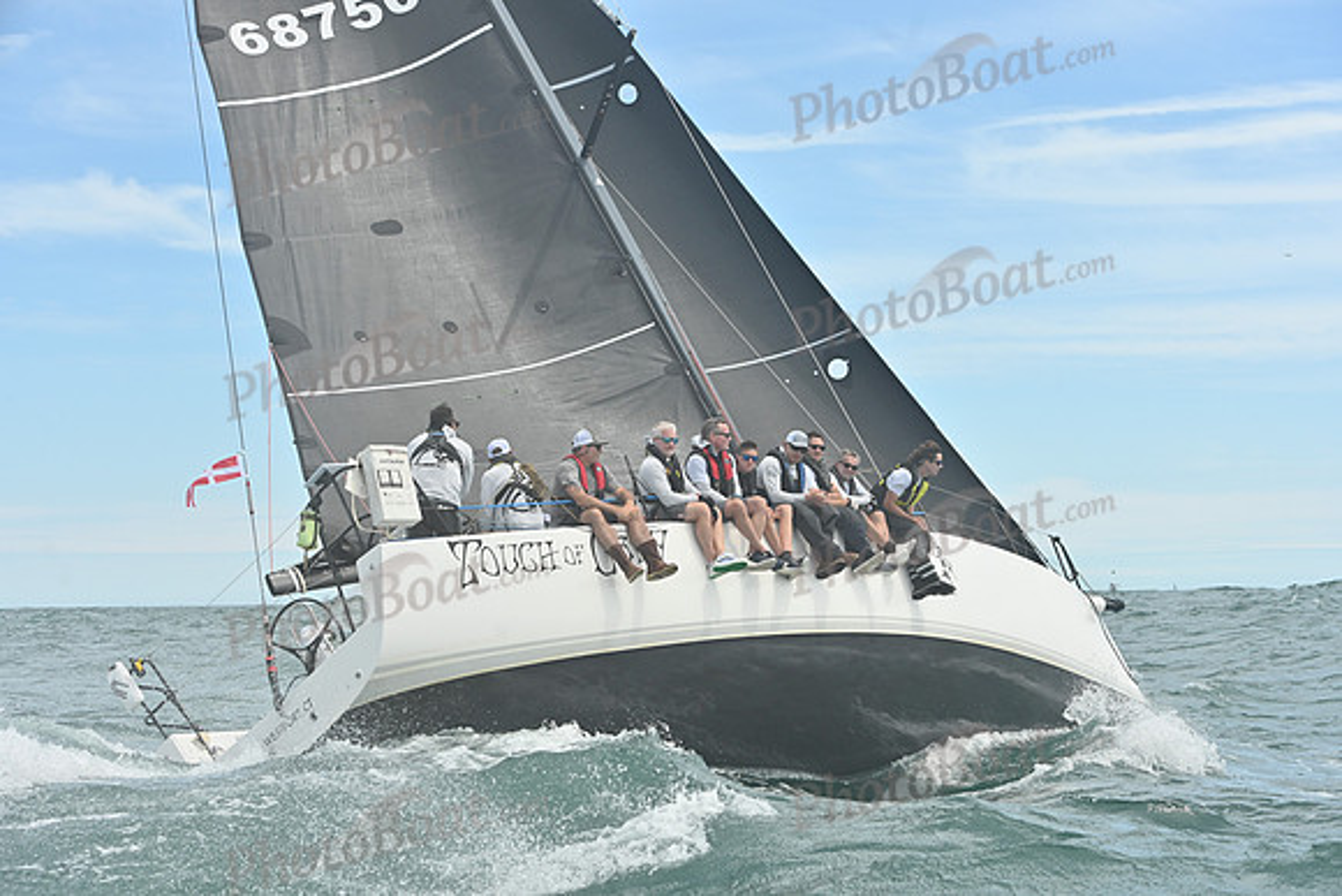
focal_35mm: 70
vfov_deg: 19.5
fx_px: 2610
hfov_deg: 28.8
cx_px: 671
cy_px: 448
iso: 320
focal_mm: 70
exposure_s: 1/1250
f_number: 7.1
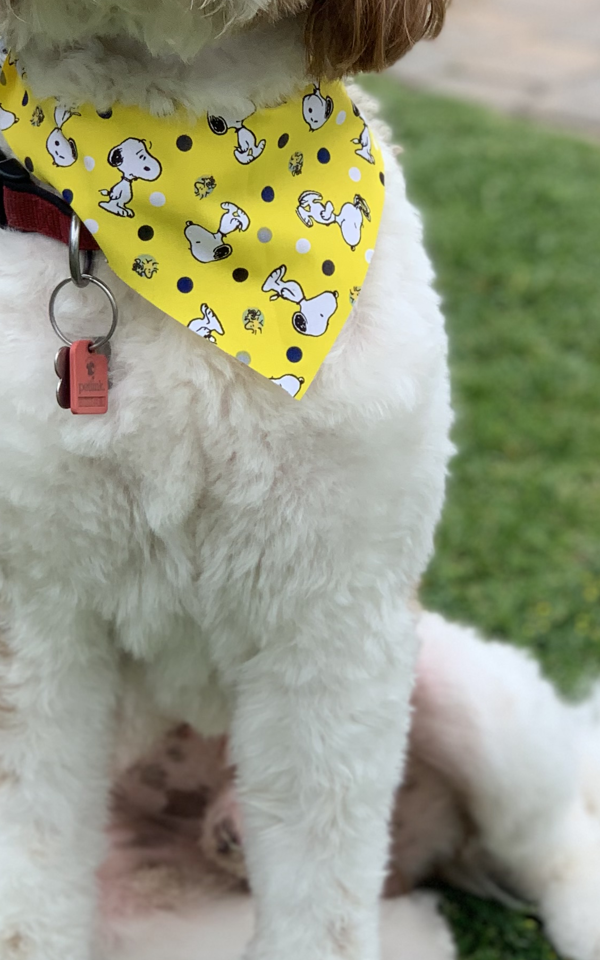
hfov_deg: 10.6
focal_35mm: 123
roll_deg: +1.1
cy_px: 345
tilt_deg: -15.9
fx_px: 3219
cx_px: 278
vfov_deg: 16.9
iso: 16
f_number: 2.4
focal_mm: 6
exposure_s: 1/527
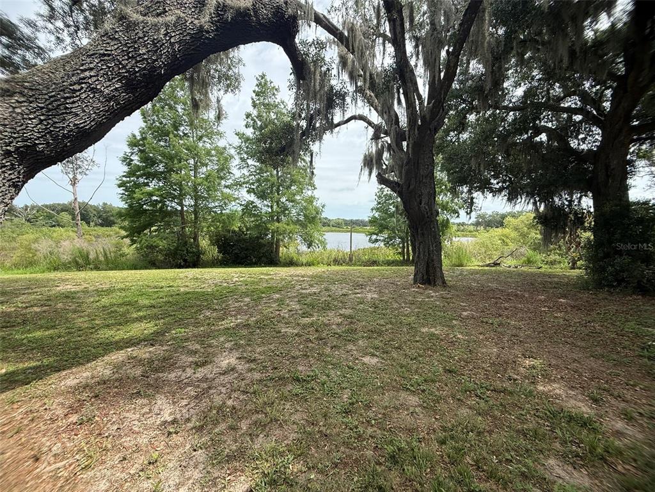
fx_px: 265
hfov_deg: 102.1
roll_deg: -1.6
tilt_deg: -3.9
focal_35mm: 14
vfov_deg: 85.7
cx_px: 328
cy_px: 246
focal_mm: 2.22
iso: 64
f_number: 2.2
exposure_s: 1/1167
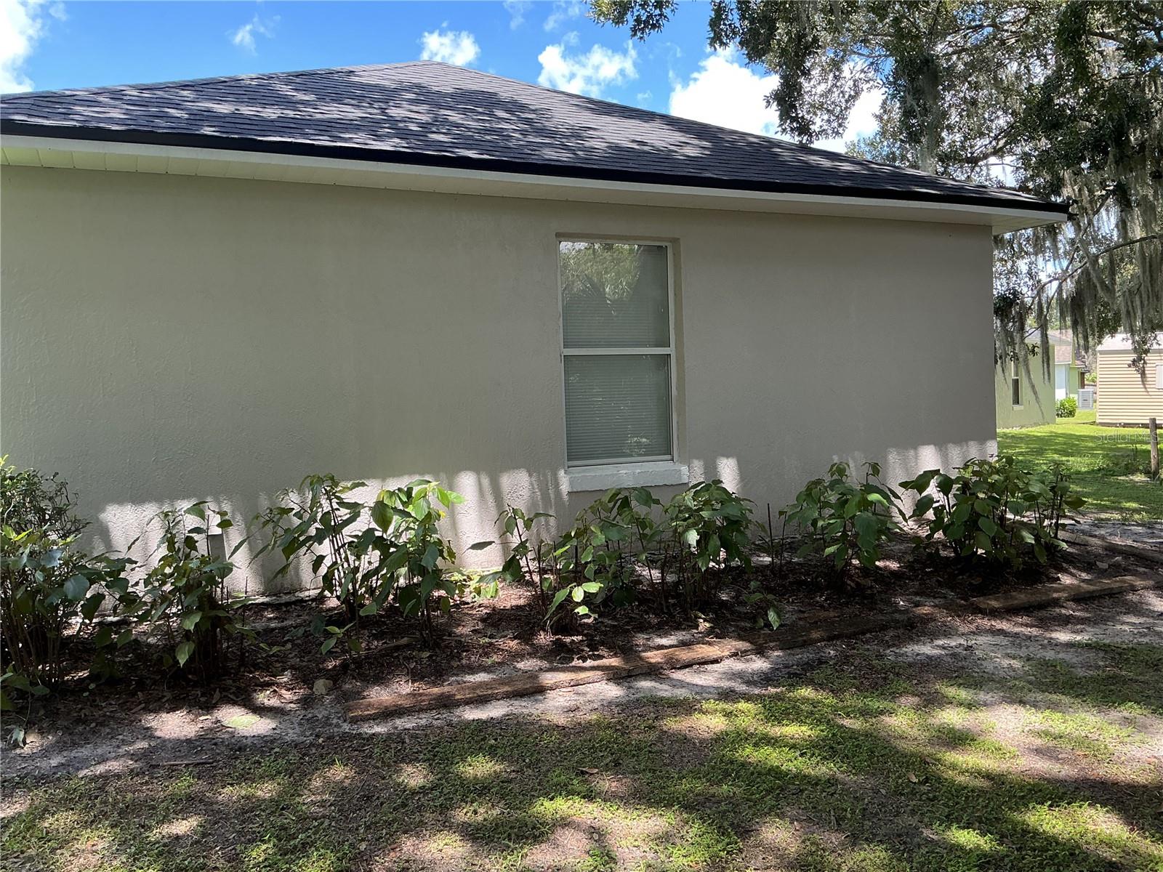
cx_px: 582
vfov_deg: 48.2
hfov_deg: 61.7
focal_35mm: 29
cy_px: 436
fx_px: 974
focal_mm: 3
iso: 25
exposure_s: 1/198
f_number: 1.8
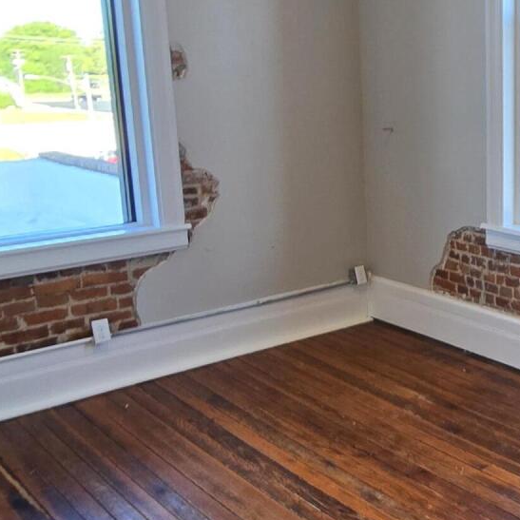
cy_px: 235
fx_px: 714
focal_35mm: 42
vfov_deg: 40.0
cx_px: 555
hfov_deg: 35.1
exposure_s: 1/60
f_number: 2.2
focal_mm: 2.2
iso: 125
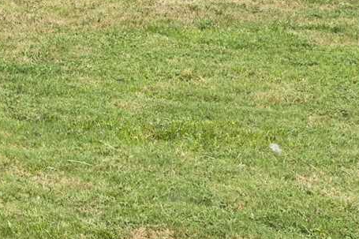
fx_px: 1954
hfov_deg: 9.3
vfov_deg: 6.5
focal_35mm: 196
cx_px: -539
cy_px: -409
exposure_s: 1/250
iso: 125
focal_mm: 29
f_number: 10
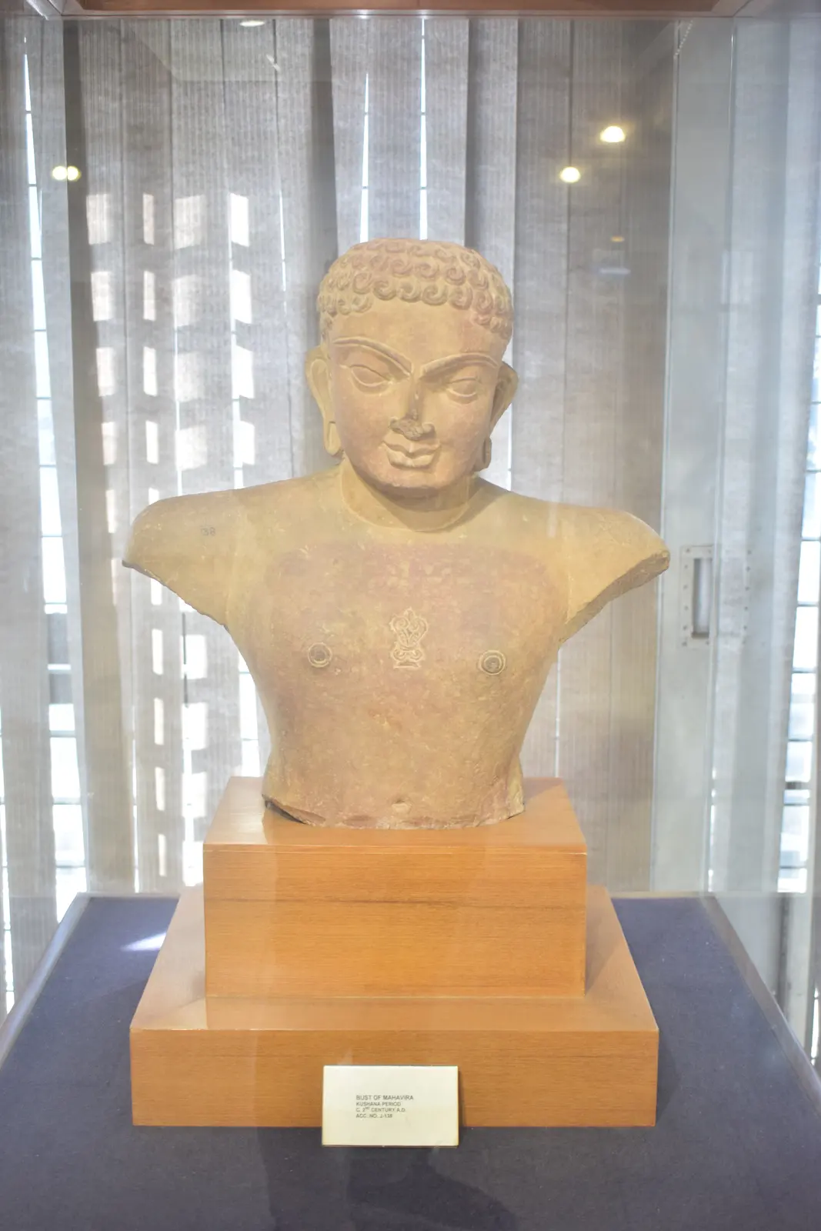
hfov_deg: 29.9
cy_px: 616
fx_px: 1539
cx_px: 410
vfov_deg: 43.6
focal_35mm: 45
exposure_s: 1/100
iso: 1000
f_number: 4.2
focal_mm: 30
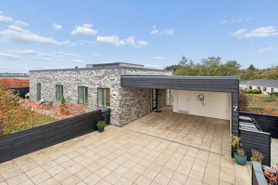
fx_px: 124
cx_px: 139
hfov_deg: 96.7
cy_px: 92
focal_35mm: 16
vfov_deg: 73.7
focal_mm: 16
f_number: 5
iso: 250
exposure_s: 1/80
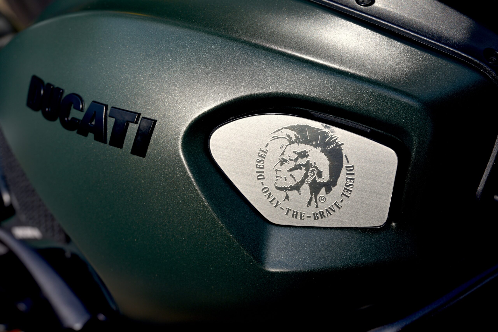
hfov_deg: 35.6
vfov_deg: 24.2
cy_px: 166
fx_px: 775
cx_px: 249
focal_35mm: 56
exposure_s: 1/160
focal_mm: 56
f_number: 6.3
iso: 100
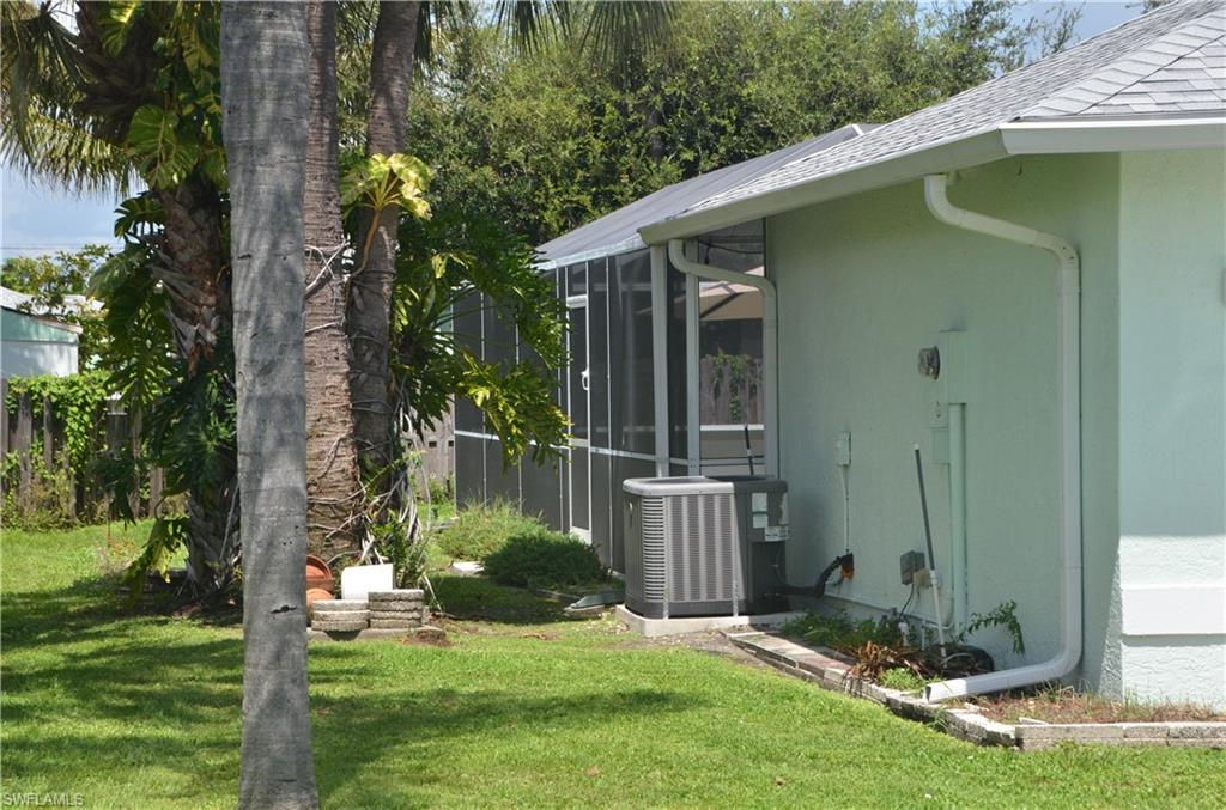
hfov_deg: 22.7
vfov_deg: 15.1
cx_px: 613
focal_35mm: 90
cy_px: 405
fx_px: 3057
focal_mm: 60
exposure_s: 1/1250
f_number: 9
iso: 800
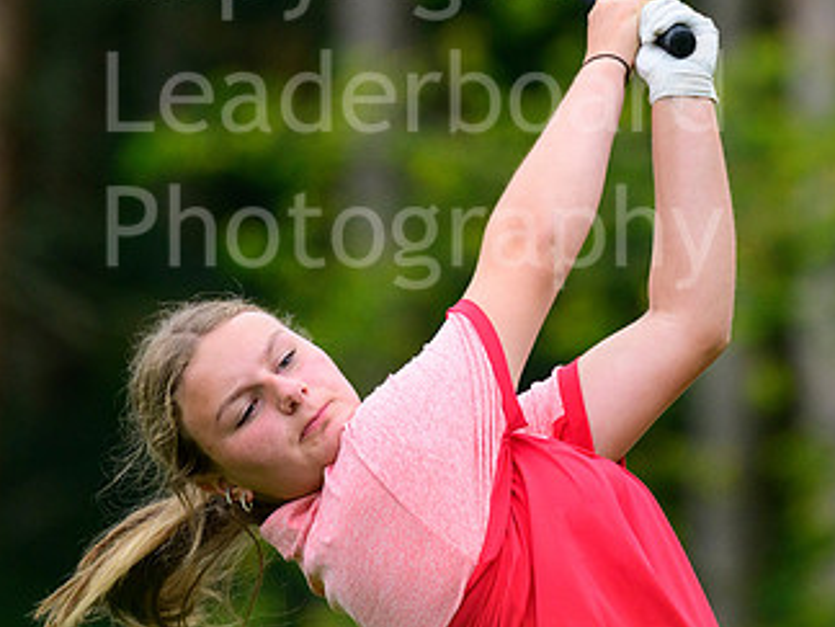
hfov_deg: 2.5
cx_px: 623
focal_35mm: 804
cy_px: 111
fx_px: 19394
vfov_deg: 1.8
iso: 1600
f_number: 5.6
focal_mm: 400
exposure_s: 1/2000
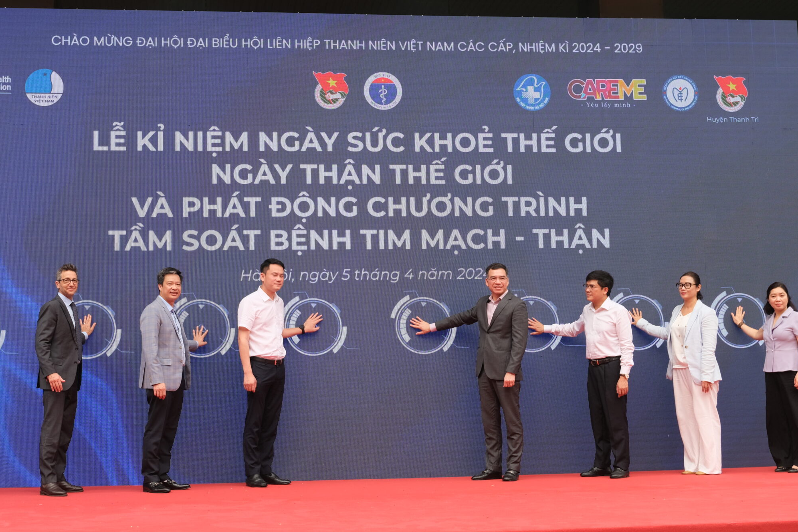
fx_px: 1197
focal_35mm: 54
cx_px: 326
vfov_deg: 25.1
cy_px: 259
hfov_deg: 36.8
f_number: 5.6
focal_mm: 28
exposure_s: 1/100
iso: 320
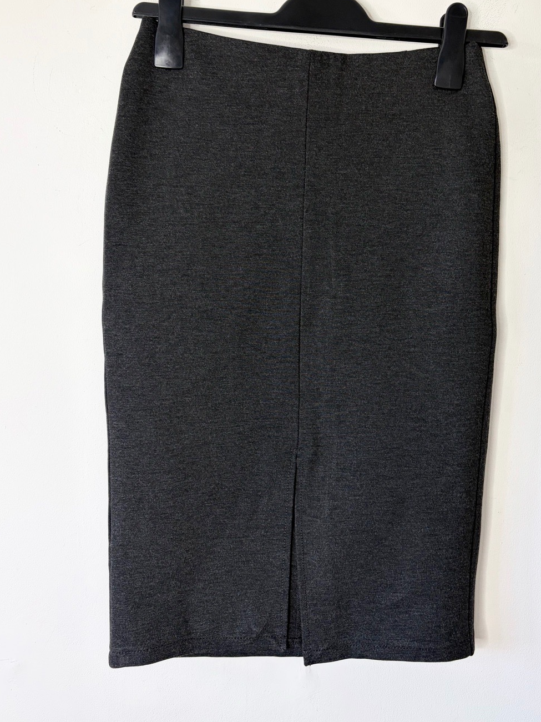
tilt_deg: -2.9
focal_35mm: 32
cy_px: 313
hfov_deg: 44.2
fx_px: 667
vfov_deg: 56.6
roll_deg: -2.8
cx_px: 281
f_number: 1.6
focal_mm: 5.96
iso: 100
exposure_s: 1/120
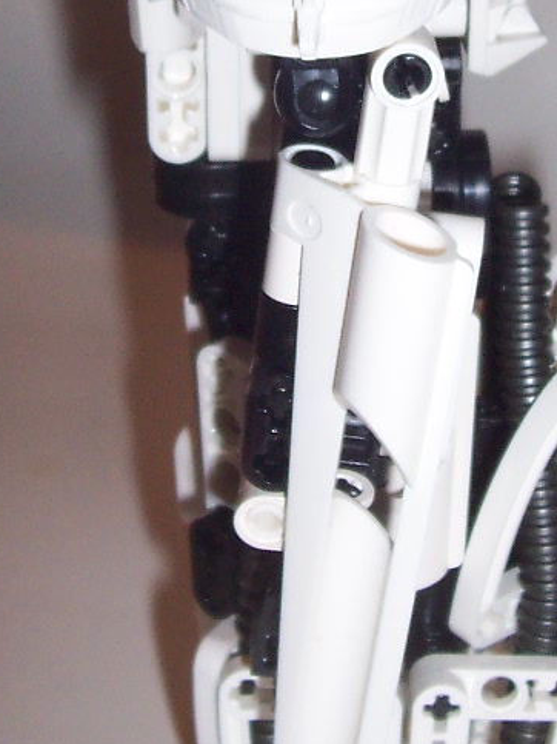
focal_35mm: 92
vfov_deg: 21.1
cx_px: 351
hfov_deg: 16.0
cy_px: 146
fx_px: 1975
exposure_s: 1/60
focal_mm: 5.6
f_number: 2.8
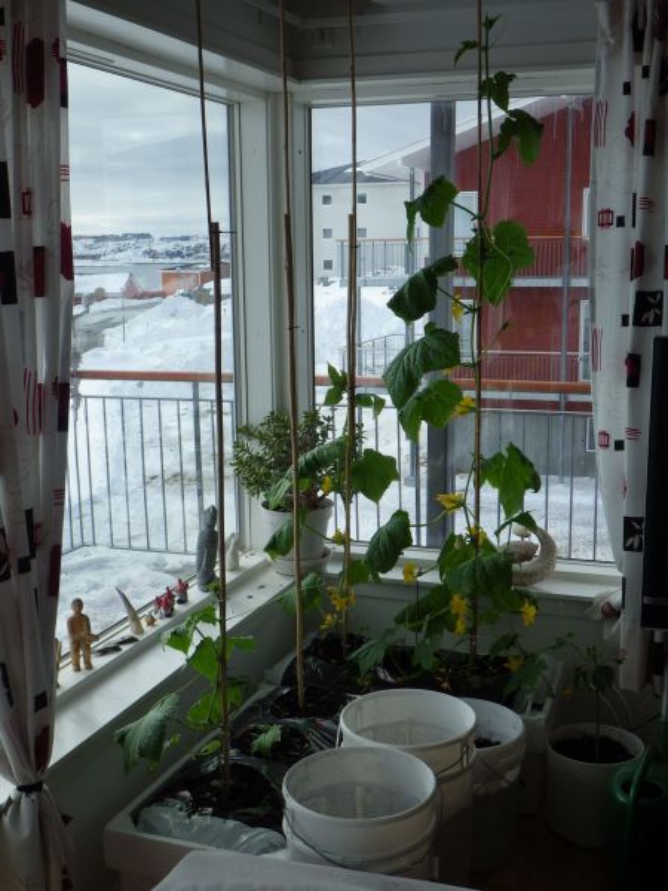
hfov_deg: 34.3
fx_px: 1081
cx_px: 334
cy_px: 446
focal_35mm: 42
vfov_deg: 44.8
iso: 125
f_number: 5
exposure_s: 1/500
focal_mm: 7.5
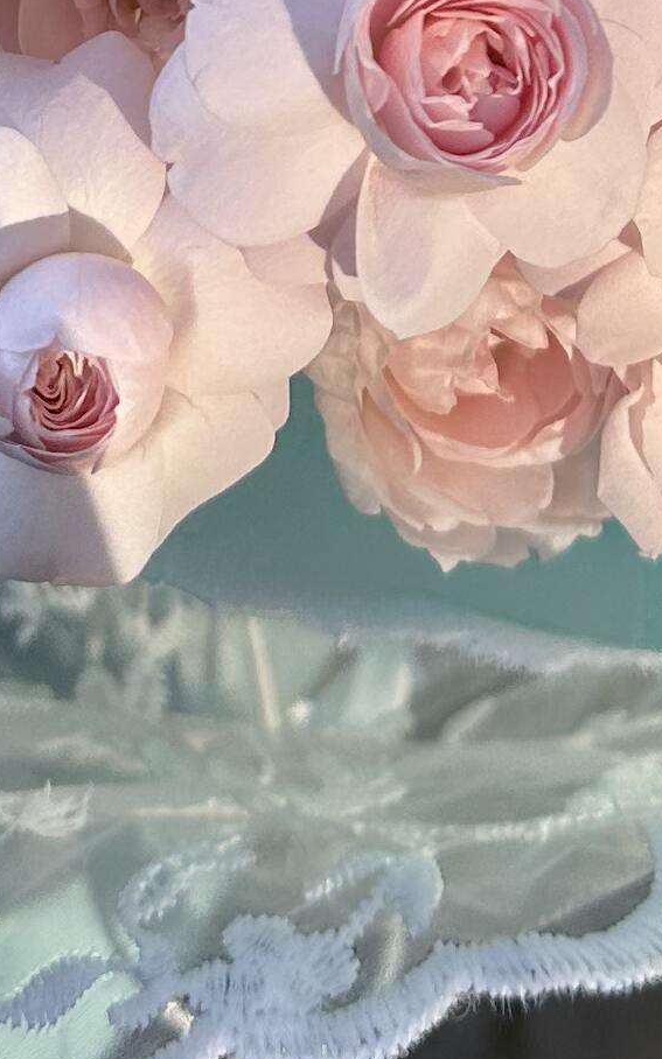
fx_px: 3264
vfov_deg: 16.3
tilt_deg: -62.6
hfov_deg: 11.6
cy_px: -679
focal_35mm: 113
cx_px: 357
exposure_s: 1/1357
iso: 80
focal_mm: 6.86
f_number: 1.78
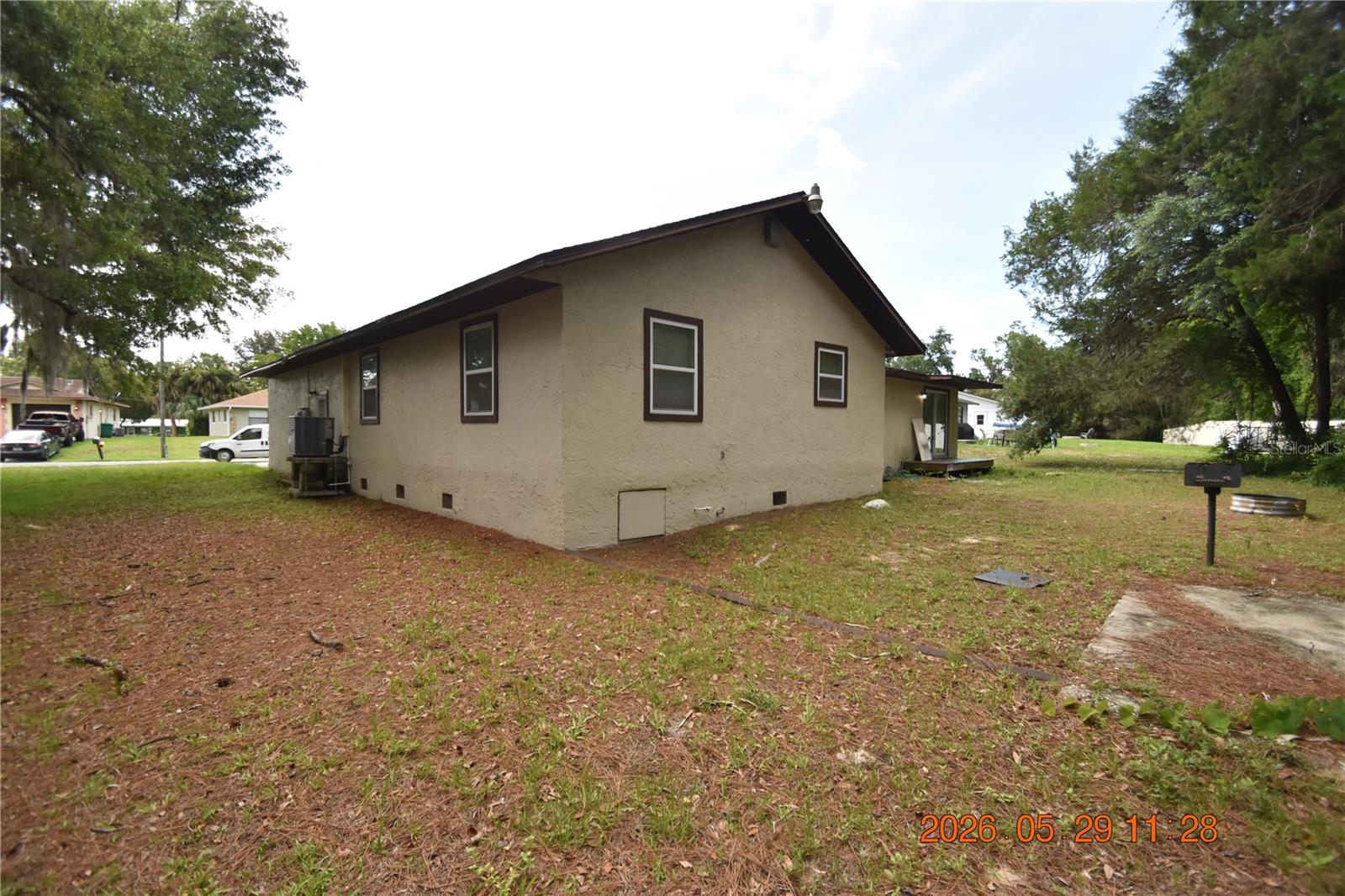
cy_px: 448
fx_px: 560
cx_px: 672
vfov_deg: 77.3
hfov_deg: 100.4
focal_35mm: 15
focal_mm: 10
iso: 800
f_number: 3.5
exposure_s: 1/2000
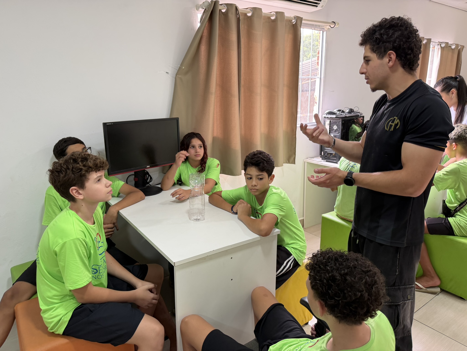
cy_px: 176
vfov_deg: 56.8
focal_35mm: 24
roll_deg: +0.8
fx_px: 324
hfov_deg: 71.6
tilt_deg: -13.8
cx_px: 234
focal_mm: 6.76
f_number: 1.78
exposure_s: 1/60
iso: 160
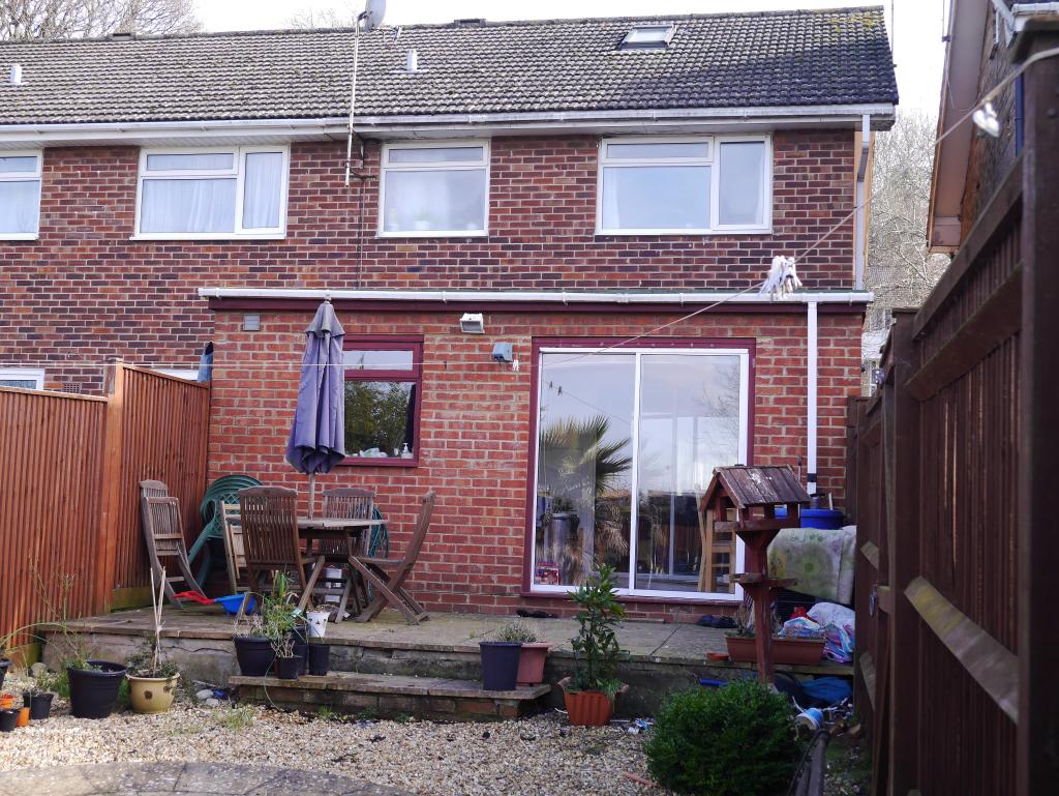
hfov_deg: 41.2
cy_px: 398
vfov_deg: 31.5
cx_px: 530
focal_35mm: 46
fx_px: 1408
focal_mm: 23
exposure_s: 1/125
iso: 160
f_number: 5.6
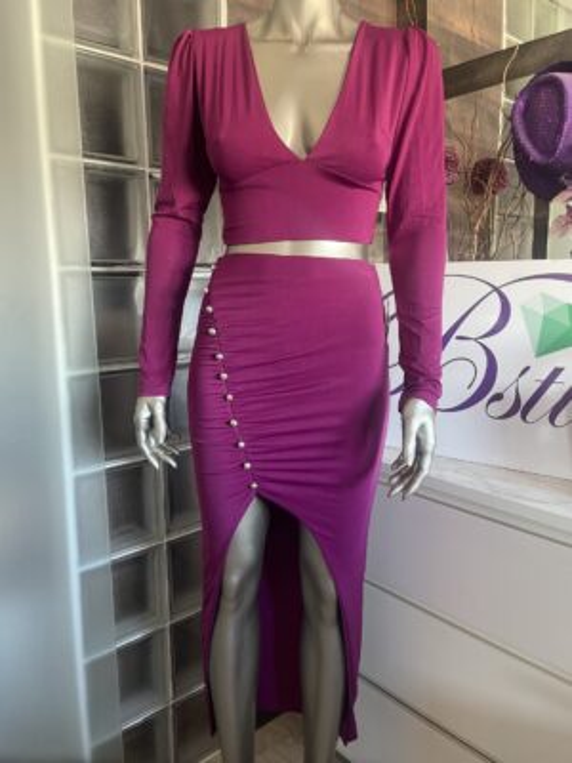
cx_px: 286
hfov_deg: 53.1
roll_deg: +0.5
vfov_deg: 67.3
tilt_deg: -8.6
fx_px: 573
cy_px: 382
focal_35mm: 26
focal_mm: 4.2
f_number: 1.6
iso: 250
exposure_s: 1/50
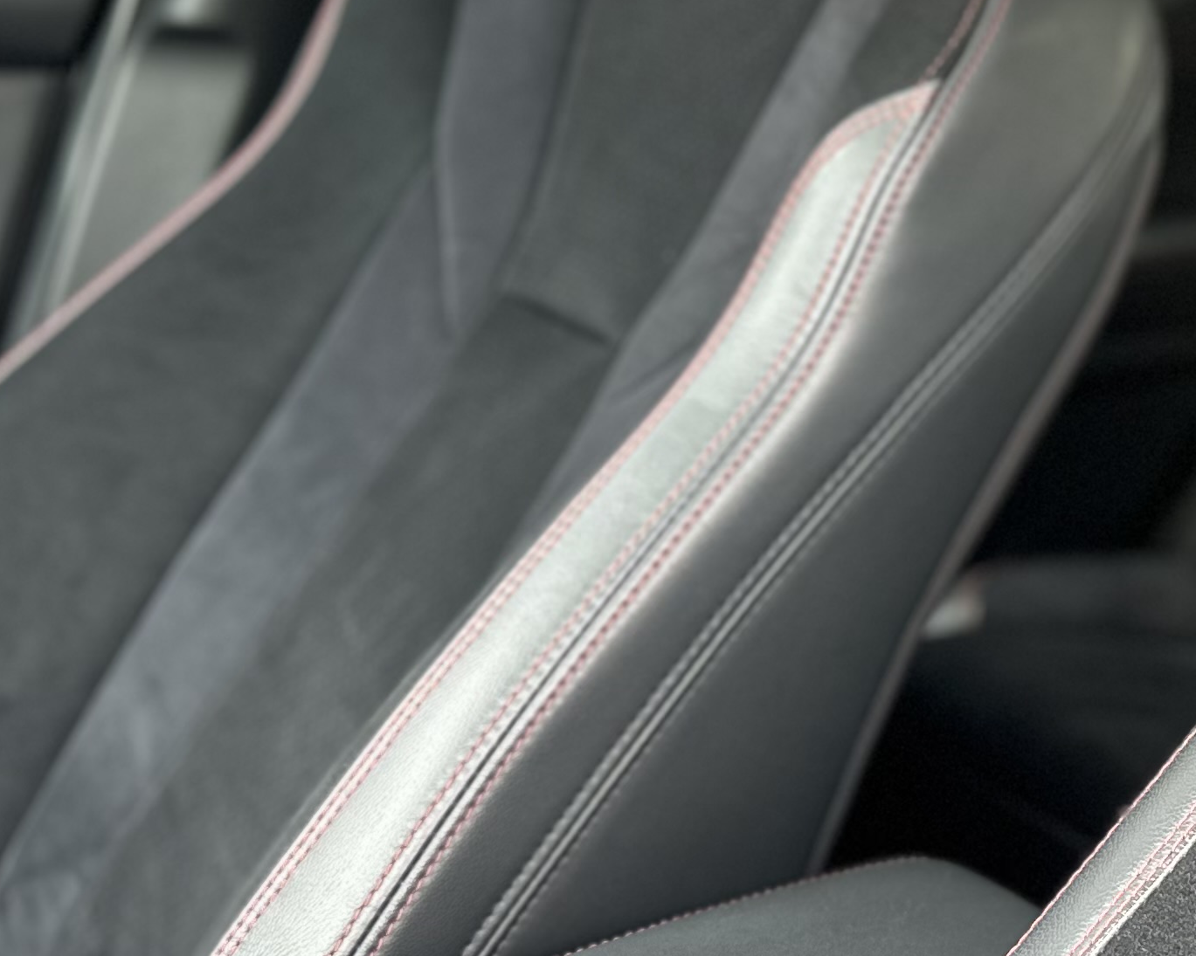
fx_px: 2442
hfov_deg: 24.8
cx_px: 1448
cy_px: 1
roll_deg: -5.4
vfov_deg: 21.4
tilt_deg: -4.7
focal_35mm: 69
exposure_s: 1/121
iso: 125
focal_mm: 6.86
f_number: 1.78
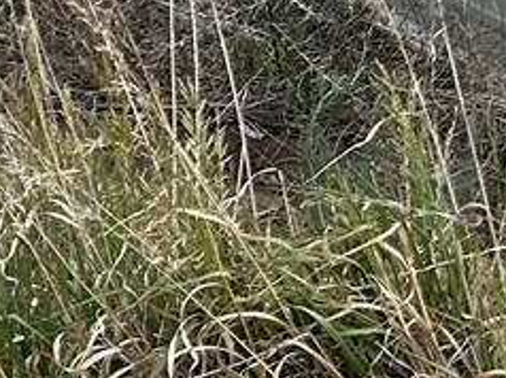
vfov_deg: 8.3
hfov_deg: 8.8
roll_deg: +7.4
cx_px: -1137
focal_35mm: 175
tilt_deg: -27.4
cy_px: 548
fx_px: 2555
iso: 50
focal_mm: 5.7
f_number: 1.5
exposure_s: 1/1724
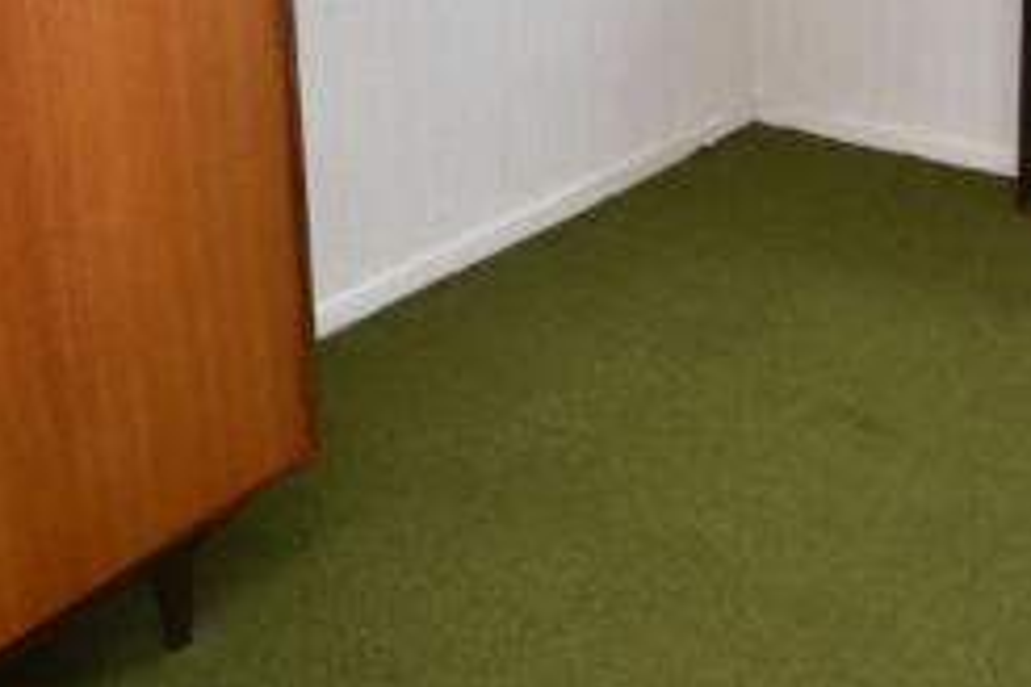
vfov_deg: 28.9
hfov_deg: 45.4
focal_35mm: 40
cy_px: -136
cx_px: 861
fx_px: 1145
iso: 125
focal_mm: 10
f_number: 4.5
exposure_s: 1/80
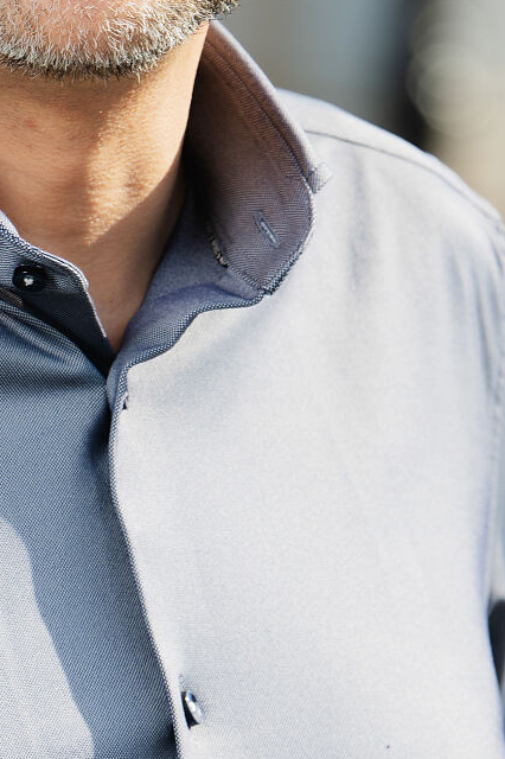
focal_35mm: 524
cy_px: -57
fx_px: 11037
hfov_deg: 2.6
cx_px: -48
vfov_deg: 3.9
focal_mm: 185
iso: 100
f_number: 7.1
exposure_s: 1/200
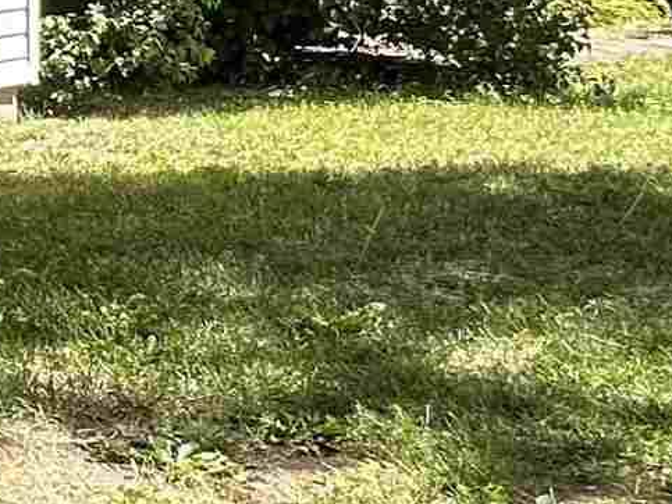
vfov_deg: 16.4
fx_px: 1727
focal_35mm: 89
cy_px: 84
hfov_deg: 15.6
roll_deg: +3.1
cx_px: -800
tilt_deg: -5.0
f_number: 2.2
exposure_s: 1/469
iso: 40
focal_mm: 2.22
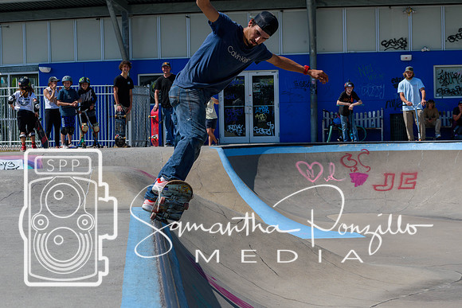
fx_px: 1348
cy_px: 154
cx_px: 231
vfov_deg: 13.0
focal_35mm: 105
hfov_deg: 19.5
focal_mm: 70
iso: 200
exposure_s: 1/1000
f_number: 8
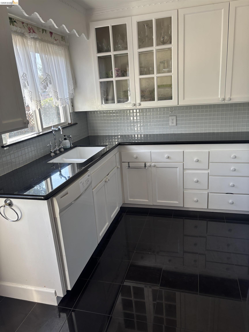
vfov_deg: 67.3
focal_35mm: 26
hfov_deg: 53.1
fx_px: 249
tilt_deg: -16.5
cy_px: 166
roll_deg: +3.3
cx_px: 124
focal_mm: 5.96
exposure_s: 1/121
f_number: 1.6
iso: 80
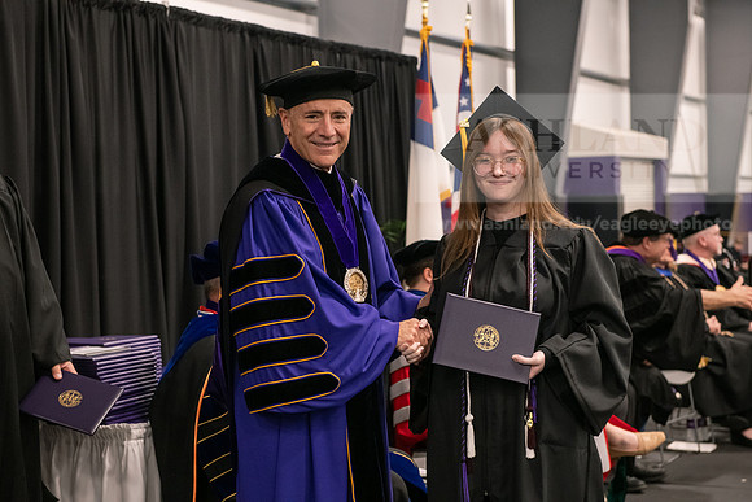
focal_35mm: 70
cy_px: 251
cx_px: 376
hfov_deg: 28.8
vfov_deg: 19.5
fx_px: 1462
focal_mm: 70
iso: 2500
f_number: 5
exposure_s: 1/125
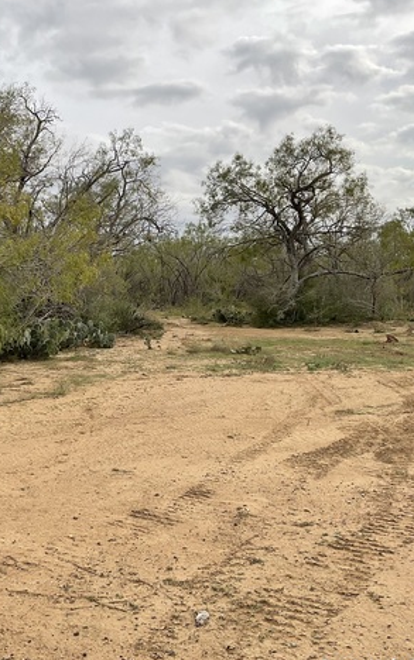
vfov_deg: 47.2
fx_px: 757
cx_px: 93
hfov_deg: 30.0
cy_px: 334
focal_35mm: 42
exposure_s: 1/842
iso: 16
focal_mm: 3
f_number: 1.8
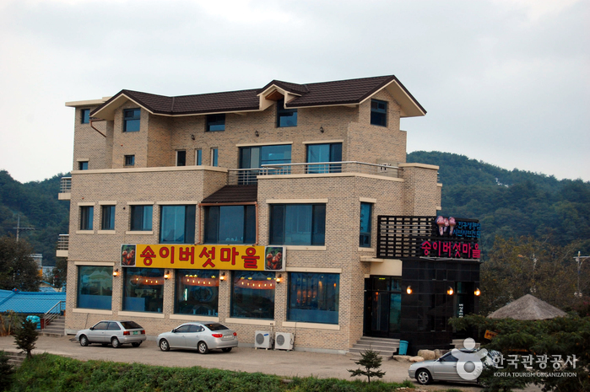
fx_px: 1351
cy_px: 196
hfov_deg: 24.6
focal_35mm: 82
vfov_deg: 16.5
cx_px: 295
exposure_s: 1/60
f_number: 5.6
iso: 450
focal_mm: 55
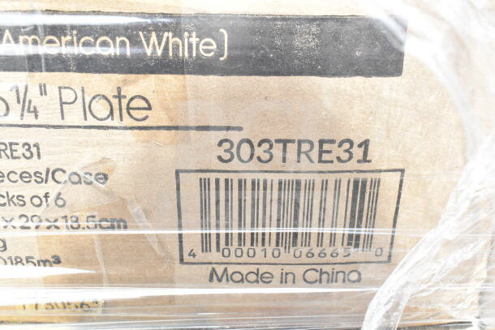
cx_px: 248
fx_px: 578
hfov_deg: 46.4
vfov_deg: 31.9
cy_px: 165
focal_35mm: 42
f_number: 10
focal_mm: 28
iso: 1600
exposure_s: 1/400
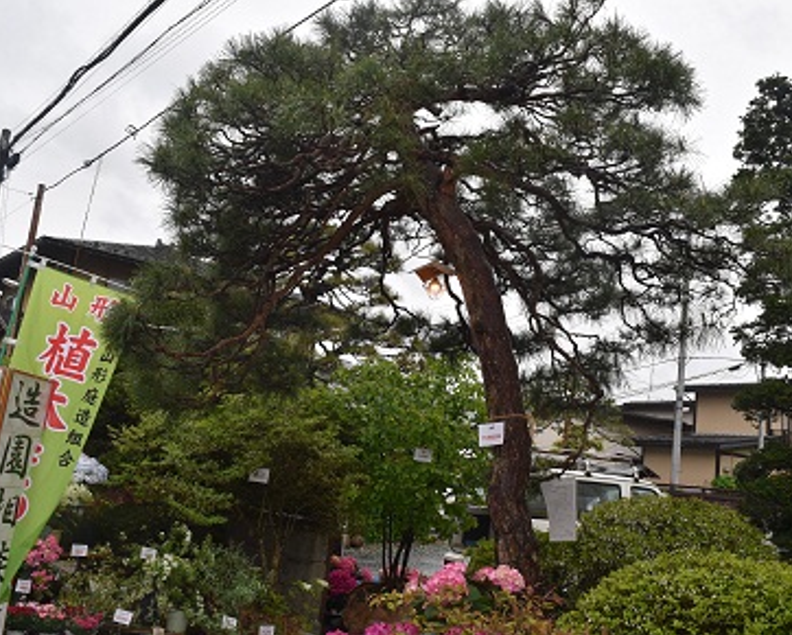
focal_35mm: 35
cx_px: 429
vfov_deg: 42.3
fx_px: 821
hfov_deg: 51.4
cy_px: 309
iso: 250
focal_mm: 20
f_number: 8
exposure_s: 1/250
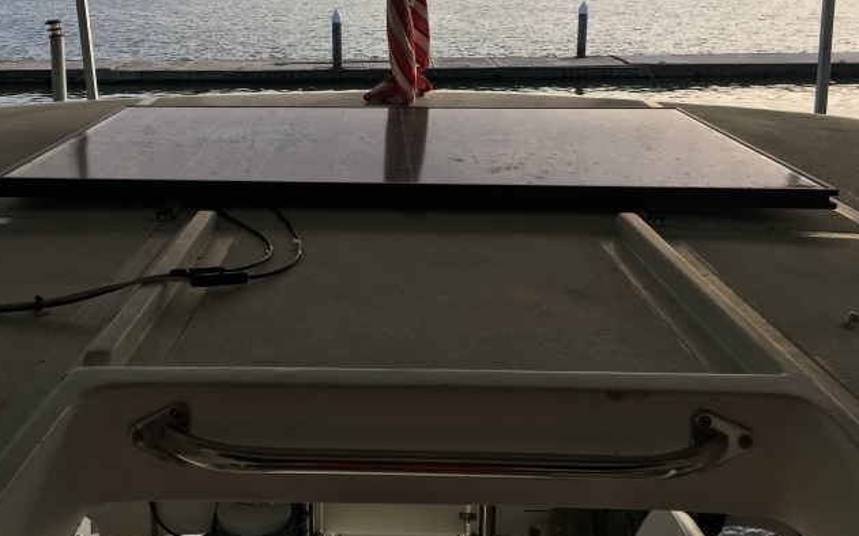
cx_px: 361
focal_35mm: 39
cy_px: 192
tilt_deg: -13.6
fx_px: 913
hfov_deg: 50.2
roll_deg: +1.0
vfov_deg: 32.5
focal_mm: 4.15
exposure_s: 1/663
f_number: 2.2
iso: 25
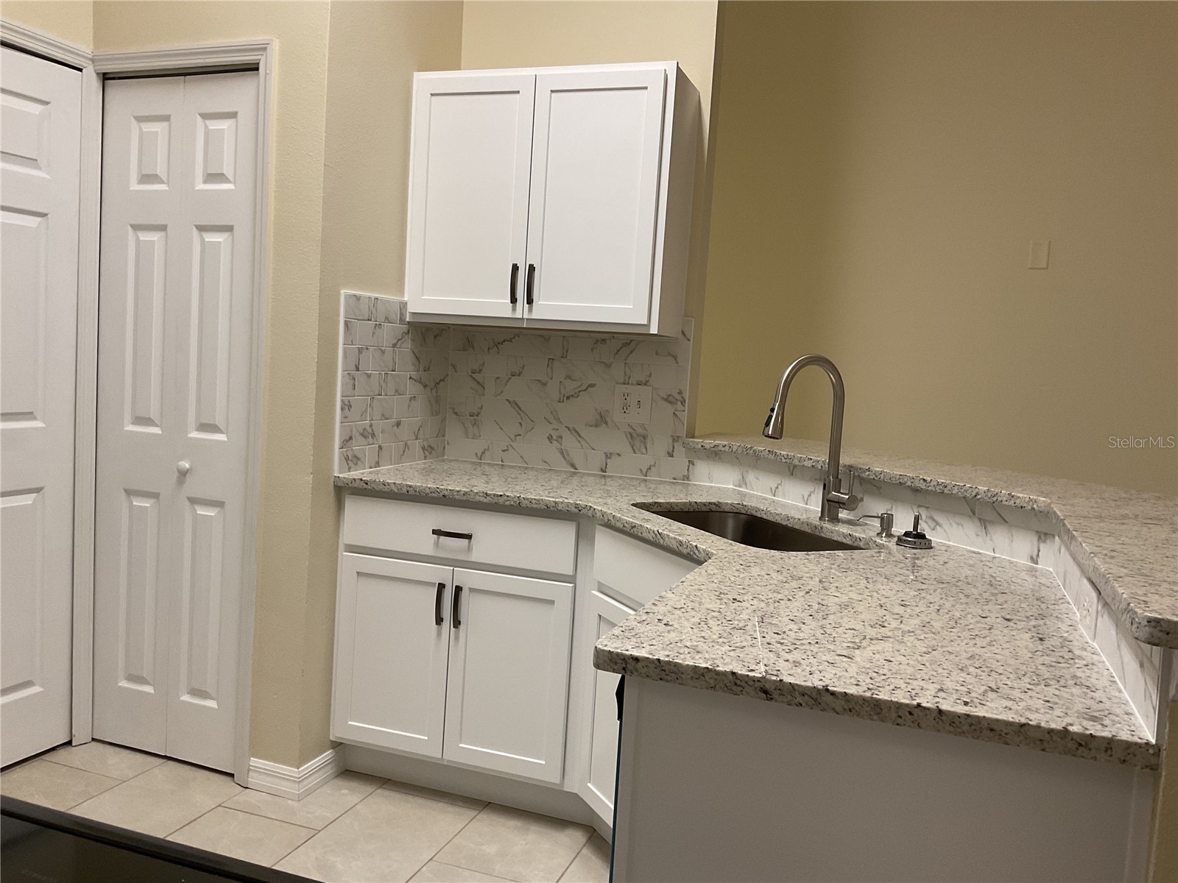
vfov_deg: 48.2
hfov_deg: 61.7
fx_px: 987
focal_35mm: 29
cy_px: 442
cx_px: 589
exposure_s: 1/60
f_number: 1.8
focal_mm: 3
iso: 80
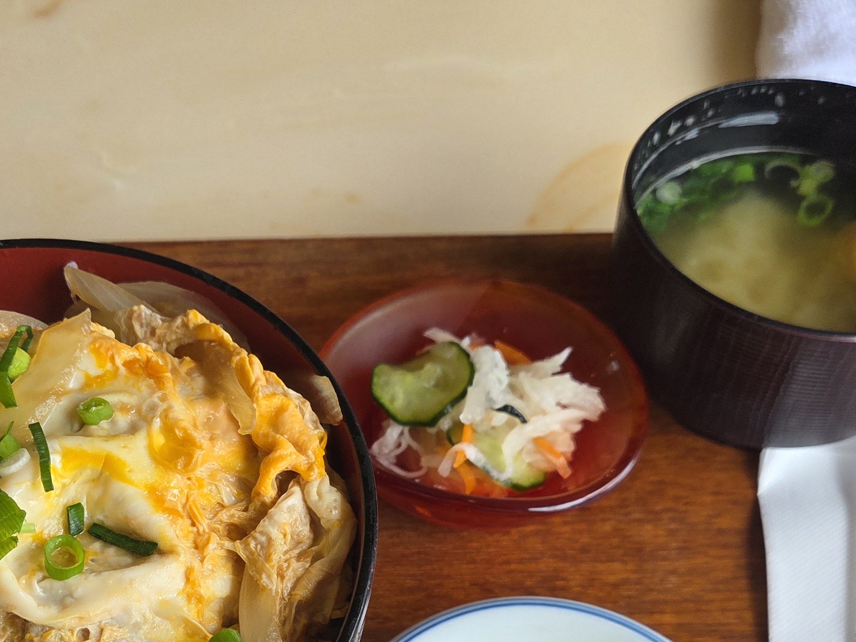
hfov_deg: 42.7
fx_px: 1088
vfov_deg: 31.6
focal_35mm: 44
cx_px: 340
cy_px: 555
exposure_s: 1/180
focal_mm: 5.4
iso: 50
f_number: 1.8
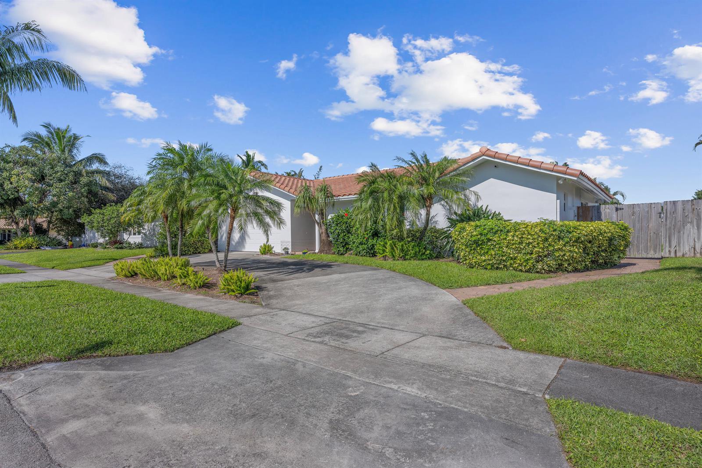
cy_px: 234
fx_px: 370
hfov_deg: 86.9
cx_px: 351
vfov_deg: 64.5
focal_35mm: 19
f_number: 8
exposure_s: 1/320
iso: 200
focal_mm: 19
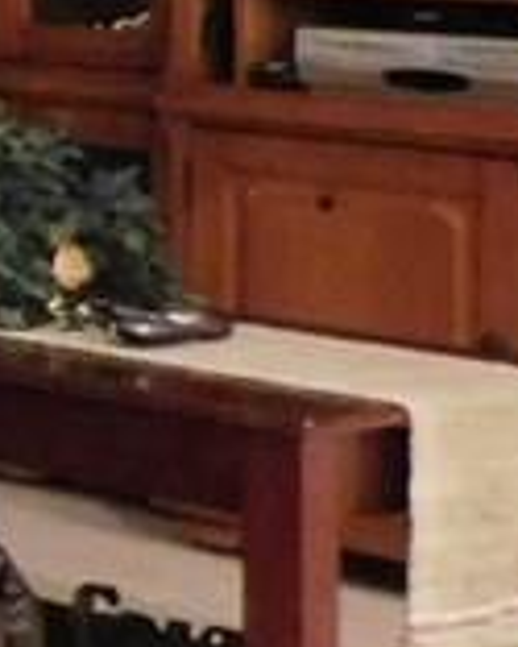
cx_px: -1542
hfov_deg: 7.5
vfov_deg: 12.7
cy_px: -170
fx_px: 2814
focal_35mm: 147
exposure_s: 1/6
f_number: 3
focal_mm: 4
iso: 800
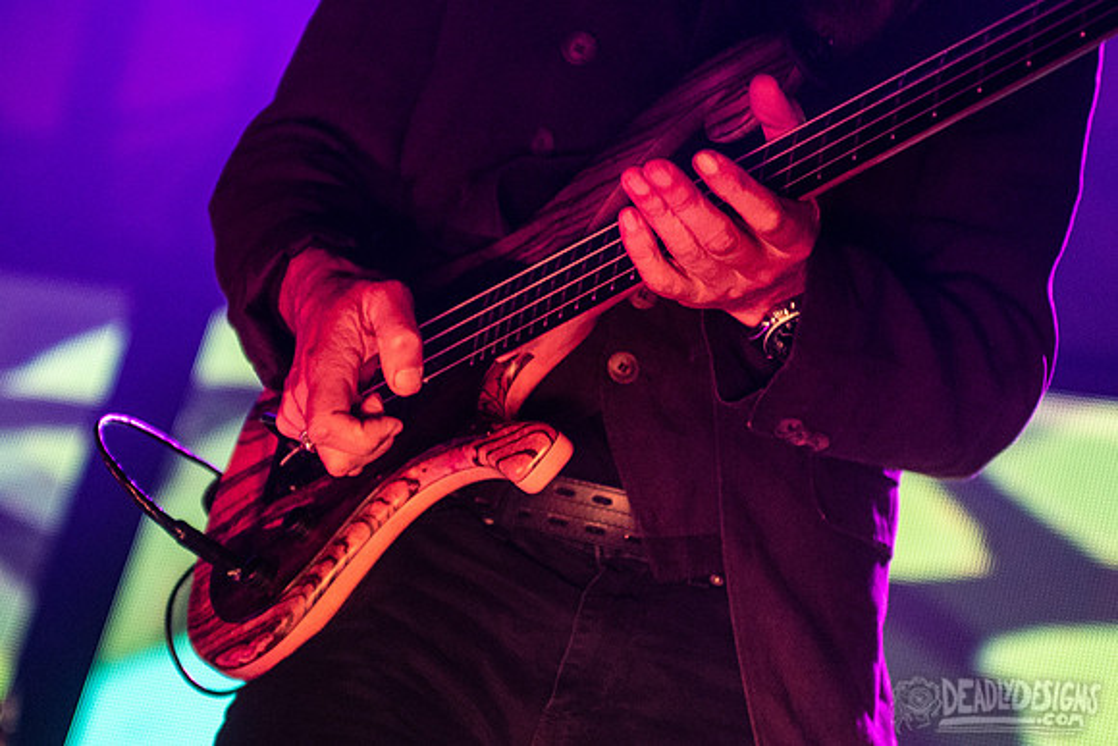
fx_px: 3412
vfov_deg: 12.5
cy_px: 436
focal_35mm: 110
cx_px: 472
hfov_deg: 18.6
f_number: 3.2
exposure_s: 1/100
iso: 4000
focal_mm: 70
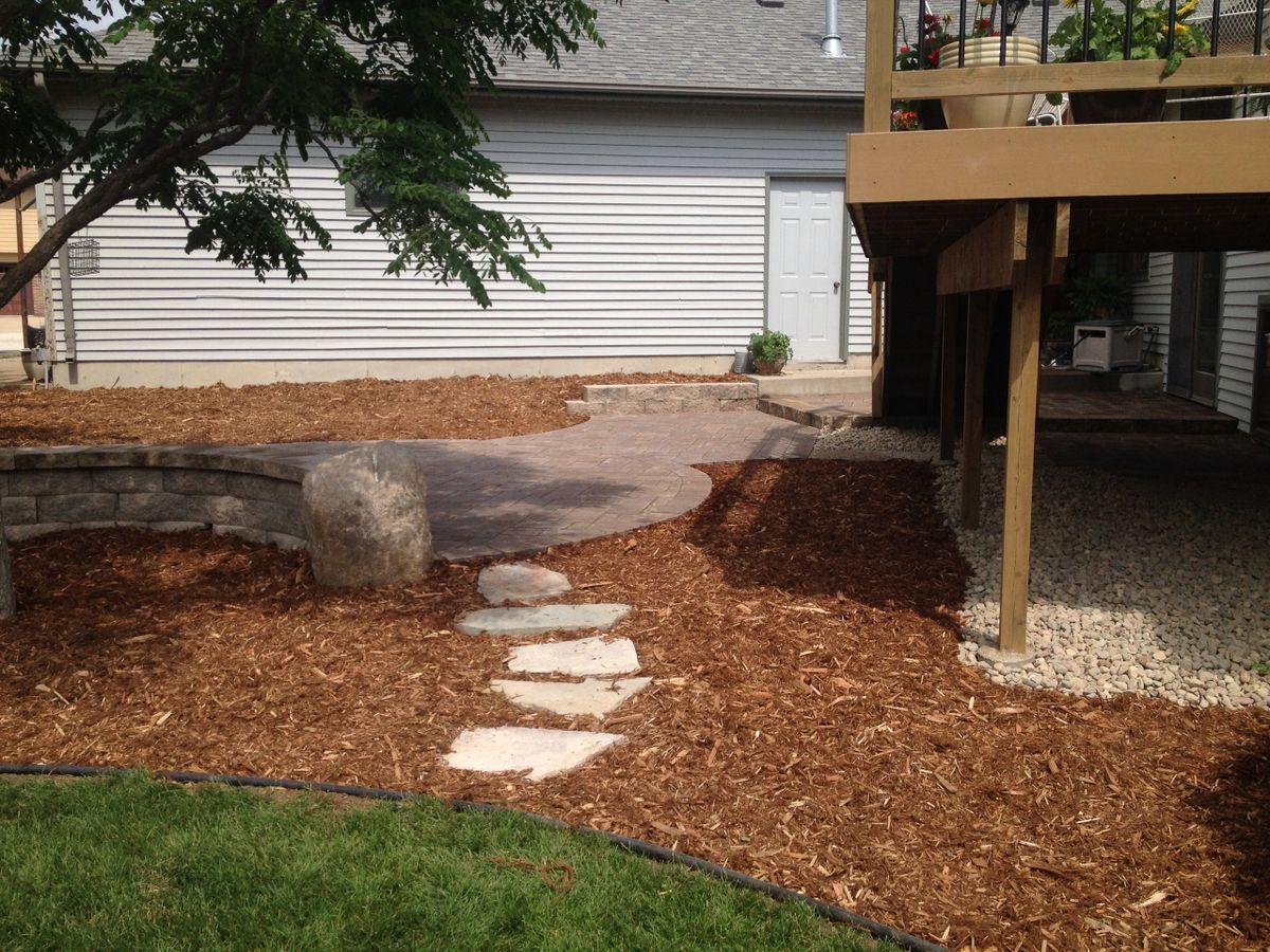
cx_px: 635
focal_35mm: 35
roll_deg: -2.3
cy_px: 476
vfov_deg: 40.7
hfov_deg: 52.6
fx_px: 1284
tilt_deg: -8.7
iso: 50
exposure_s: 1/1623
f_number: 2.4
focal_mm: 4.28
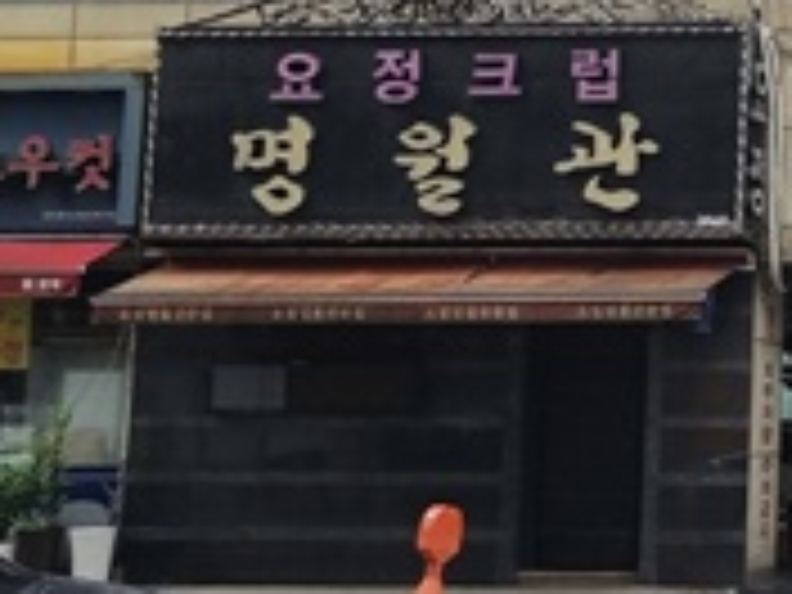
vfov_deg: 13.7
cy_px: 99
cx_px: 1170
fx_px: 2448
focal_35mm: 107
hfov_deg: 16.8
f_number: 1.8
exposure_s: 1/265
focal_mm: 5.4
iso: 50
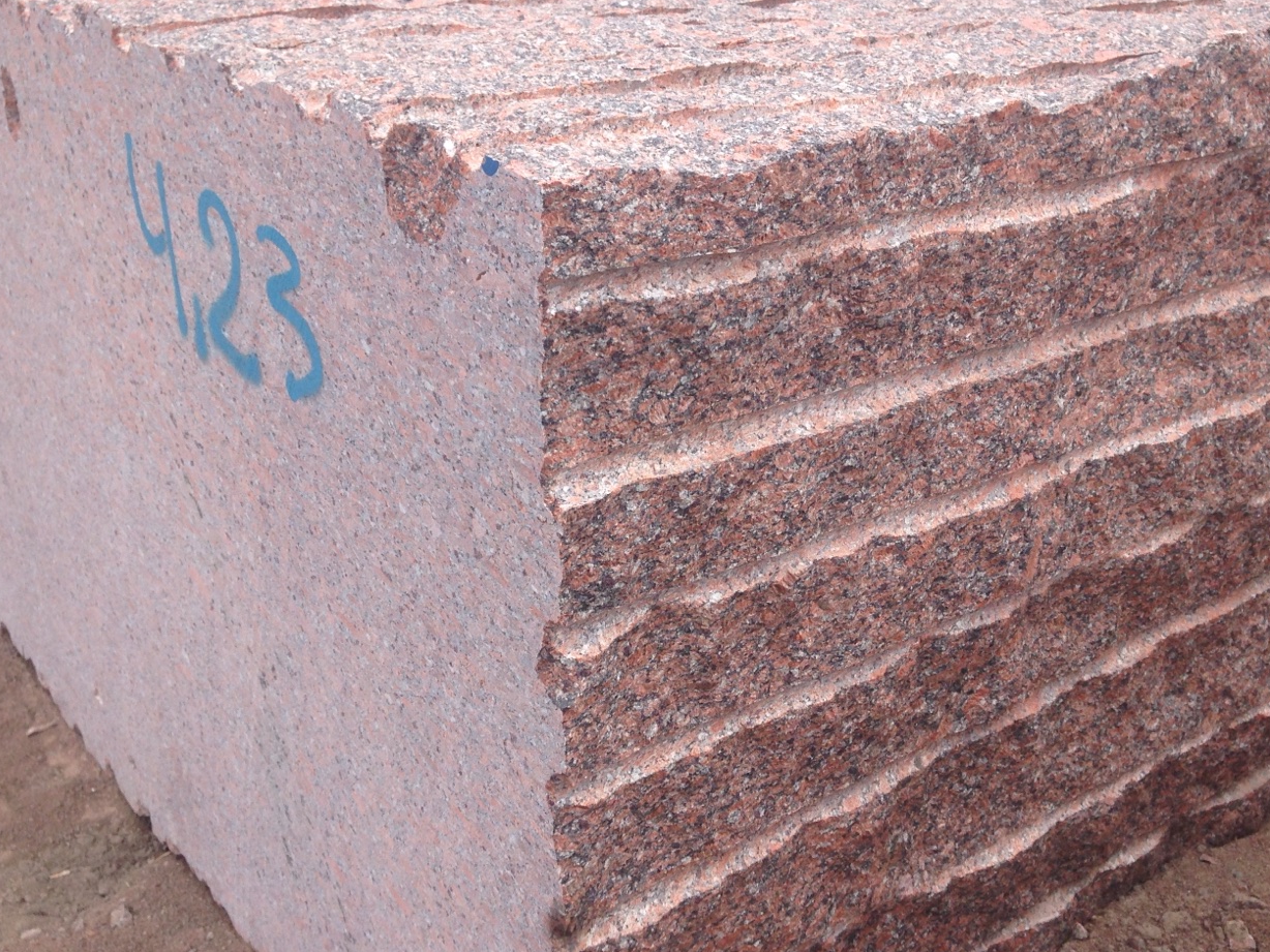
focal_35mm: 43
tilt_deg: -23.2
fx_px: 1578
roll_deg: +3.1
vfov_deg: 33.6
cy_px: 499
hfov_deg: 43.8
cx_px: 654
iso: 50
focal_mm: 4.12
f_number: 2.4
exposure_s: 1/669
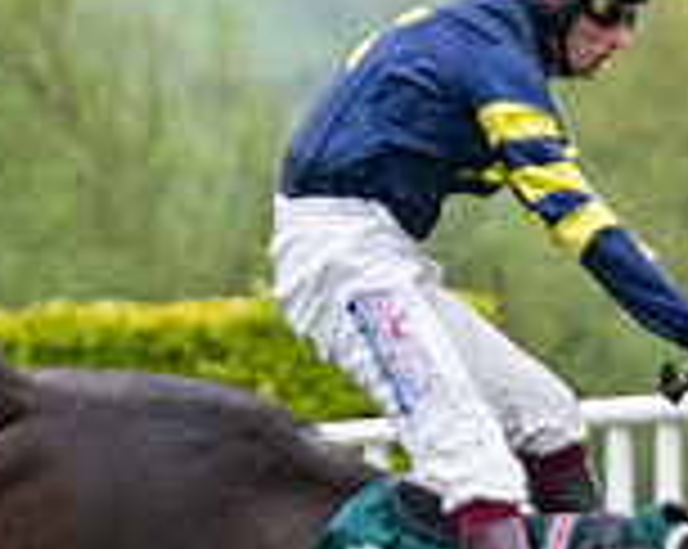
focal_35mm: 822
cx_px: 664
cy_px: 862
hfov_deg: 2.4
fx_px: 16716
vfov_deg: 1.9
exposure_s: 1/1250
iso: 1000
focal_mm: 115
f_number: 4
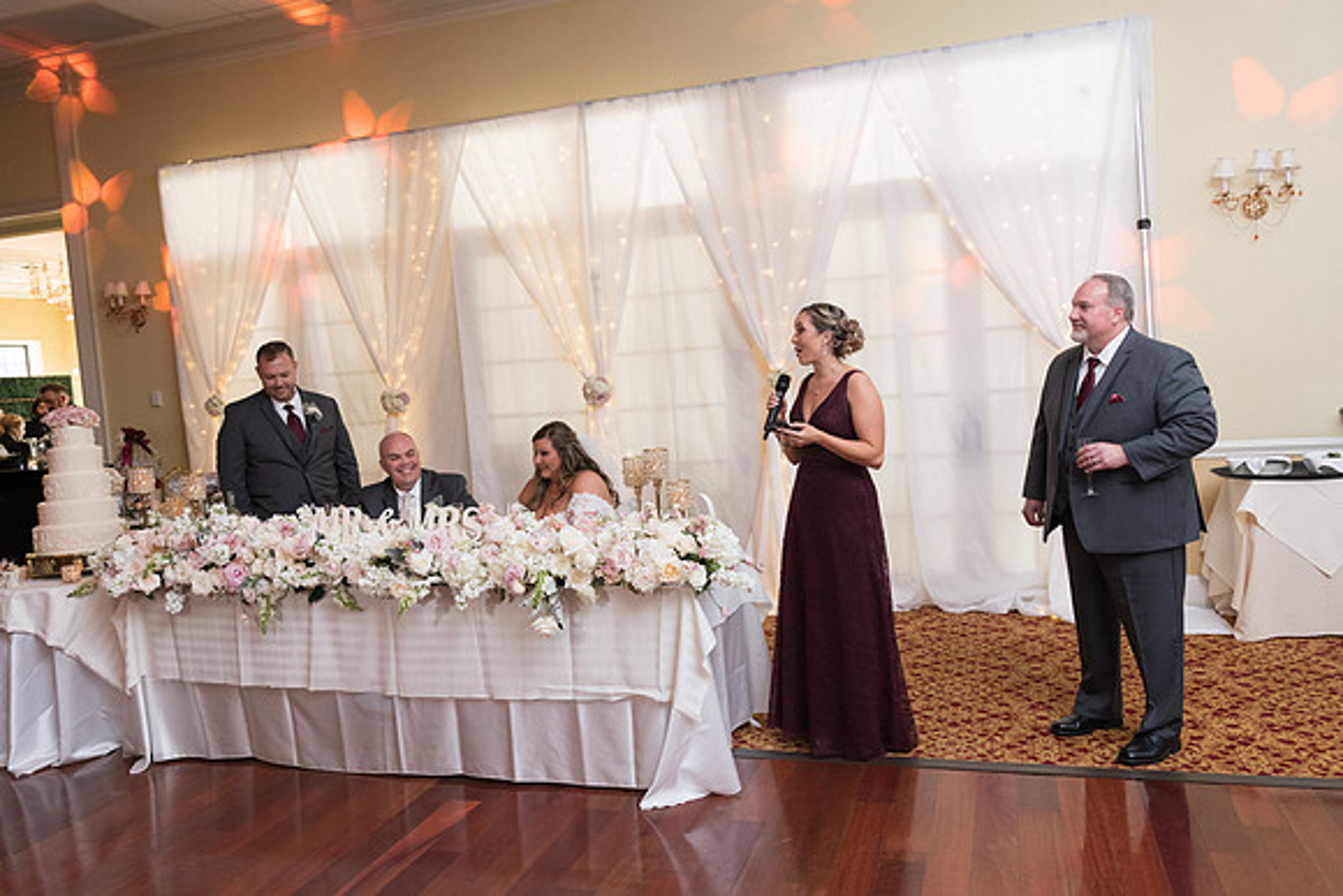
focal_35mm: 29
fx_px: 1082
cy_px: 448
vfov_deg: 45.0
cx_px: 672
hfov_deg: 63.6
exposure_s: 1/125
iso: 1600
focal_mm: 29
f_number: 5
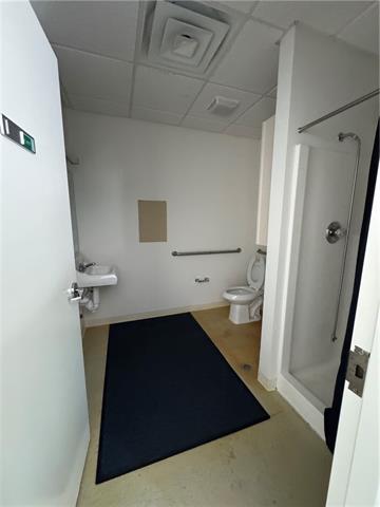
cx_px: 190
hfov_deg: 85.7
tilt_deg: -9.5
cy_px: 254
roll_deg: +0.5
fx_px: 205
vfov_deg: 102.1
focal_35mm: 14
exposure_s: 1/60
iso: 1250
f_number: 2.2
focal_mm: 2.22
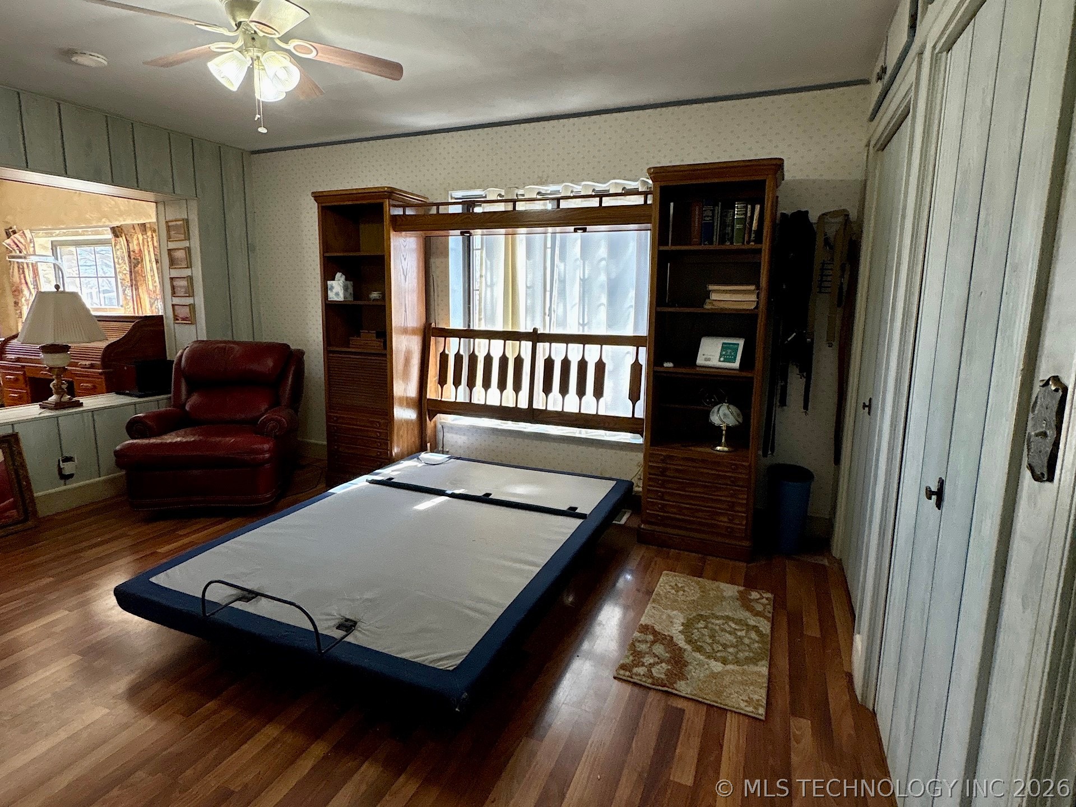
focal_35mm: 14
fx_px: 435
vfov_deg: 85.7
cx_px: 538
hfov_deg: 102.1
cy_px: 404
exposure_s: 1/120
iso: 250
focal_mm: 2.22
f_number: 2.2
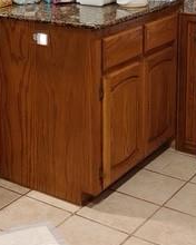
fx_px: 515
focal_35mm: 71
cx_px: 47
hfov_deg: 21.4
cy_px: 12
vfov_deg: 25.7
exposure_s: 1/30
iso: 150
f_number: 1.5
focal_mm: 4.23
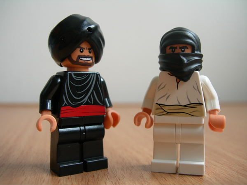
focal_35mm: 38
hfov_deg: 49.0
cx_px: 124
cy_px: 92
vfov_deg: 37.7
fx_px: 271
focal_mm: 7.8
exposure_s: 1/31.8
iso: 50
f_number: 2.8
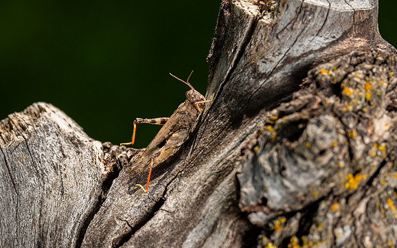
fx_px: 4273
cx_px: 274
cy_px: 171
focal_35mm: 395
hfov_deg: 5.3
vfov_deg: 3.3
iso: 80
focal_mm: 180
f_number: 8
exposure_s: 1/250
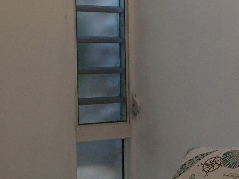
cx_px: 255
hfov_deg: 14.1
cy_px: 195
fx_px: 946
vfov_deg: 10.7
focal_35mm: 137
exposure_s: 1/50
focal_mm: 8.41
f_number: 3.1
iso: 320
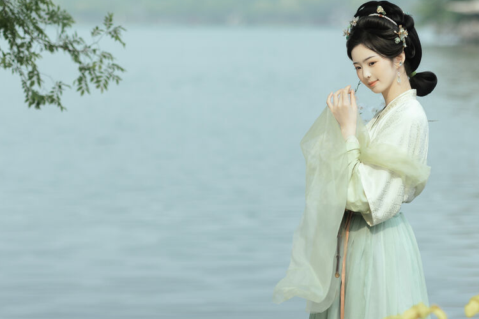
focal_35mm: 136
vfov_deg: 10.1
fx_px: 1809
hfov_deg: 15.1
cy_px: 230
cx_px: 232
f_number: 2
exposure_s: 1/2000
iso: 100
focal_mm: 85
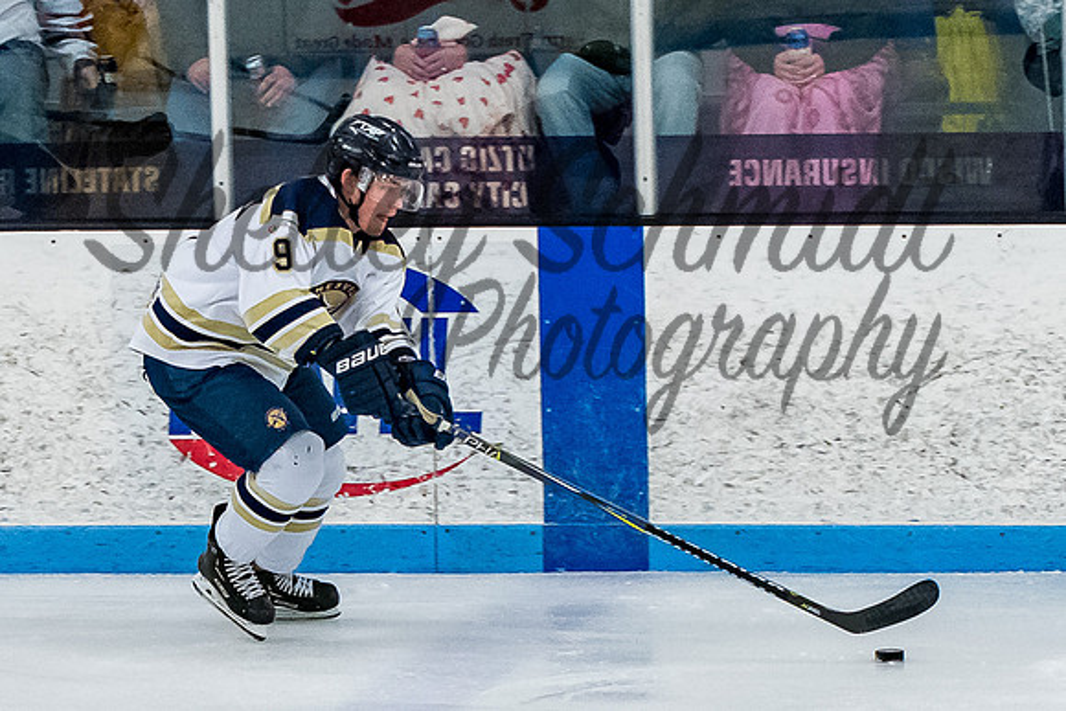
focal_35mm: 308
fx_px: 9110
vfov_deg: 4.5
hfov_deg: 6.7
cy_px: 444
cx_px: 397
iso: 2500
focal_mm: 82
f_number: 3.5
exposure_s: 1/800
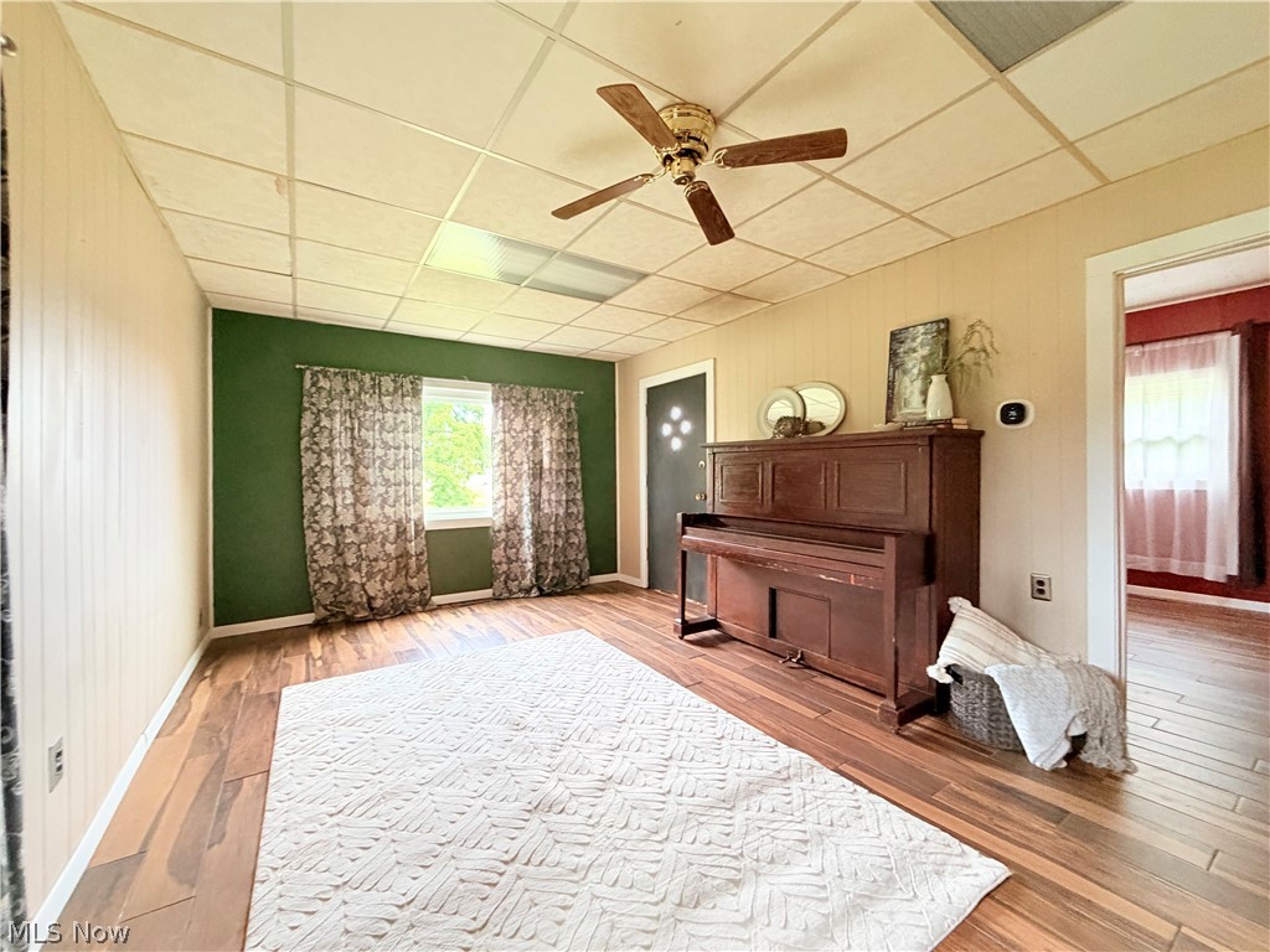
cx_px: 635
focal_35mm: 14
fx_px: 514
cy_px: 476
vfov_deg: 85.7
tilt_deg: +0.0
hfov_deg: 102.1
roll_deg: +0.6
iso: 320
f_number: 2.2
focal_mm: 2.22
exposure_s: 1/60
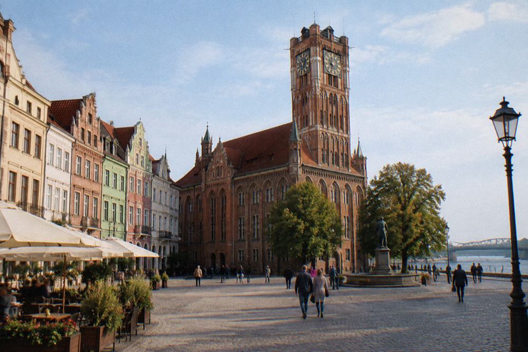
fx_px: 586
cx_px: 264
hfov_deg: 48.5
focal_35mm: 40
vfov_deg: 33.4
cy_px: 176
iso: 320
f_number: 10
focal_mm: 40
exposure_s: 1/640
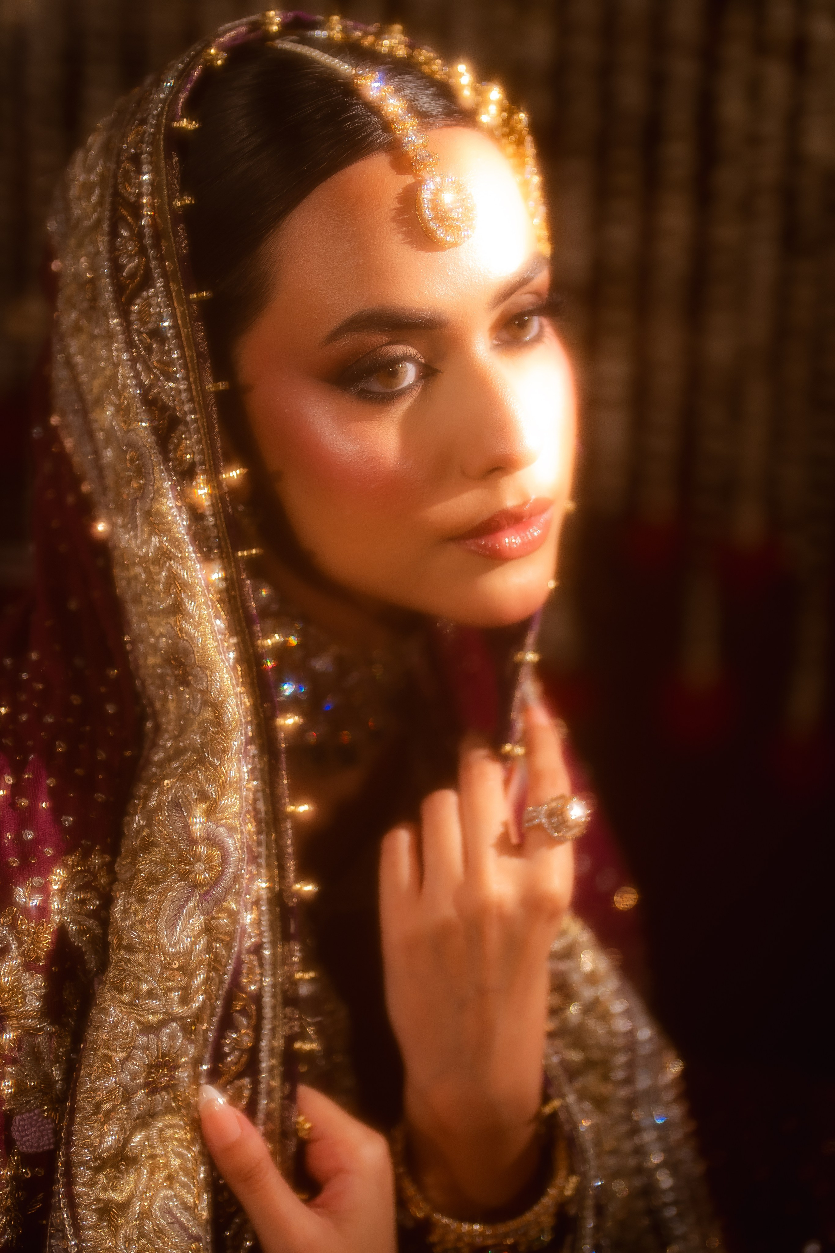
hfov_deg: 18.2
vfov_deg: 27.0
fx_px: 2609
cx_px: 418
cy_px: 626
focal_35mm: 75
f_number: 1.2
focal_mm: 50
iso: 125
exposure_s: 1/160
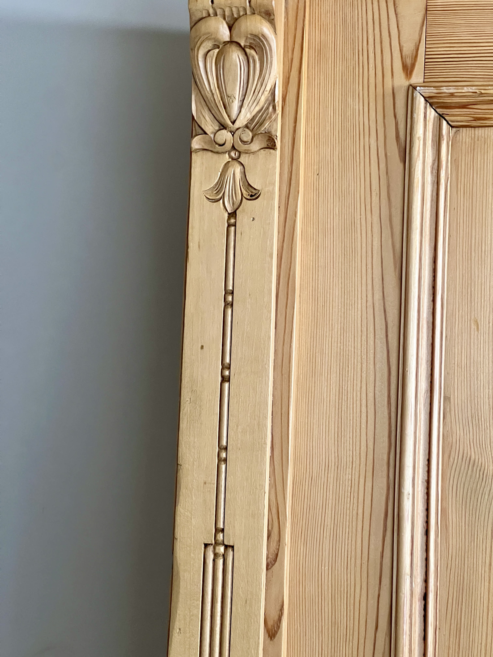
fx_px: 1462
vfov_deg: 25.3
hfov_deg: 19.1
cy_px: 328
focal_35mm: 77
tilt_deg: +5.1
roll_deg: -2.1
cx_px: 246
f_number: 2.8
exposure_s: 1/60
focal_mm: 9
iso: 800
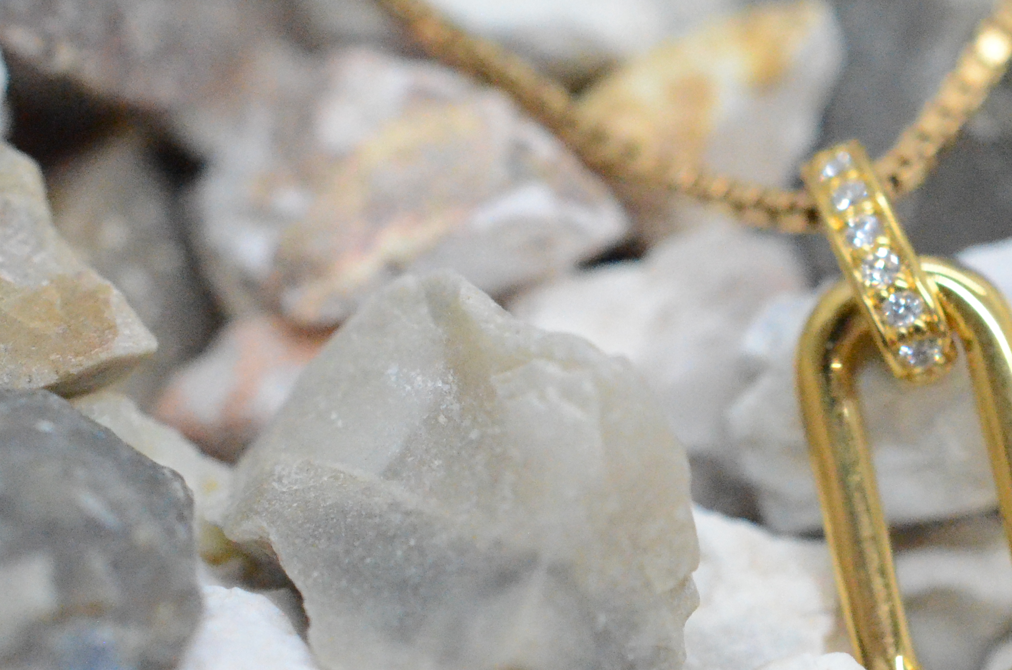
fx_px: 3928
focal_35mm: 140
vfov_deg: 9.8
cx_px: 923
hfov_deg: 14.5
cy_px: 306
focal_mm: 40
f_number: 6.3
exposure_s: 1/2500
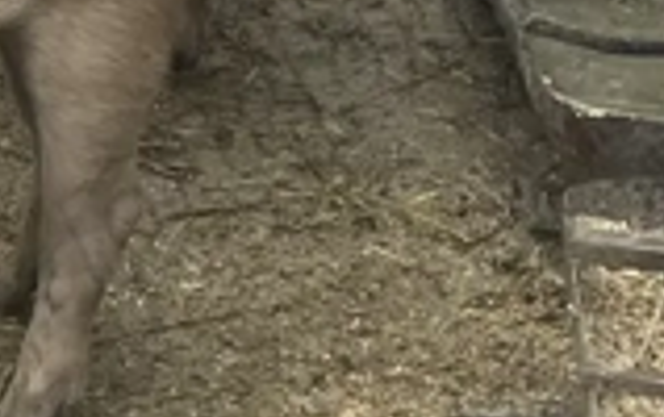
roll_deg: +2.7
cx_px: -965
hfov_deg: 10.3
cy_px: 29
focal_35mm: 173
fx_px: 3136
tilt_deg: -23.3
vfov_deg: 7.6
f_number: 1.6
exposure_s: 1/397
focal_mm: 5.1
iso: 50
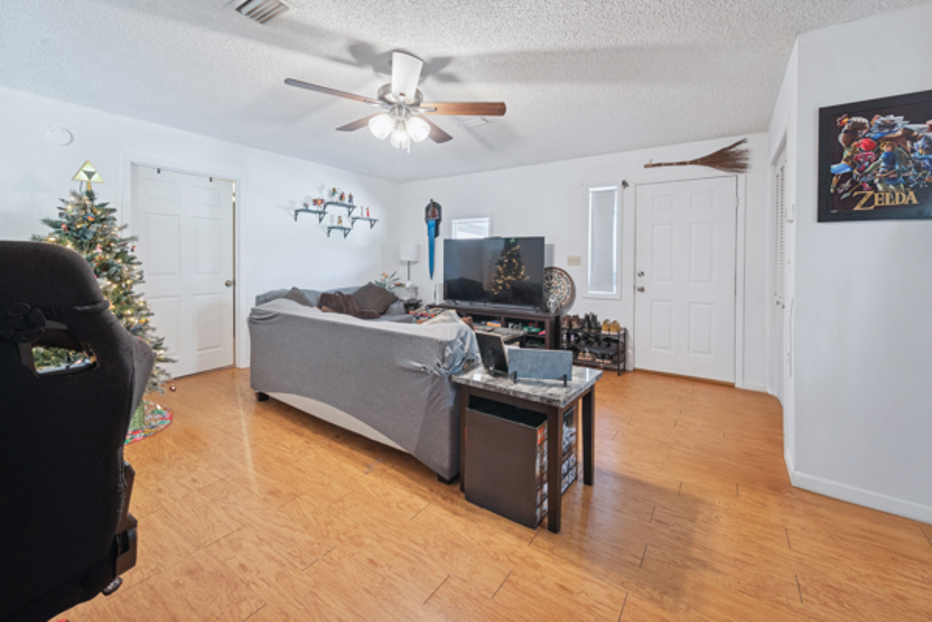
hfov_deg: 104.2
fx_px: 363
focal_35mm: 14
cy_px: 311
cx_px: 466
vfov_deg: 81.3
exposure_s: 1/6
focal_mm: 14
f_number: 9
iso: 400
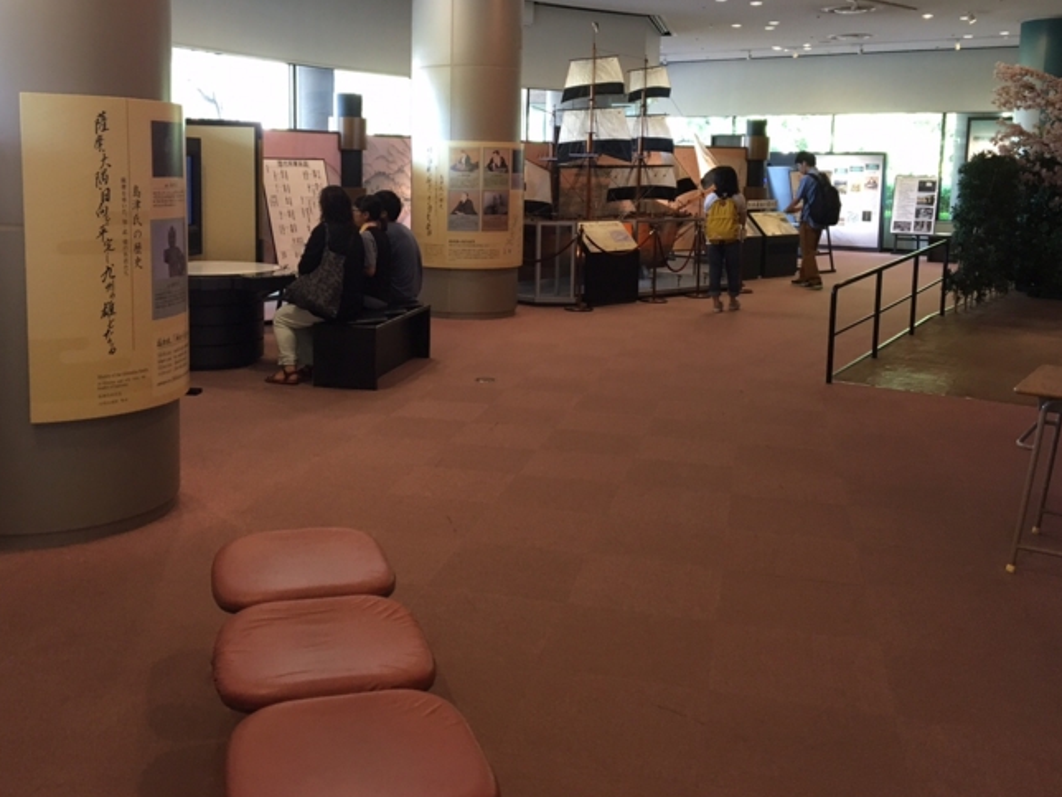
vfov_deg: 39.5
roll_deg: -1.5
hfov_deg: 51.3
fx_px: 1104
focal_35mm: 36
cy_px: 314
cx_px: 480
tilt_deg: -6.1
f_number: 2.2
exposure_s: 1/30
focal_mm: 4.15
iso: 80
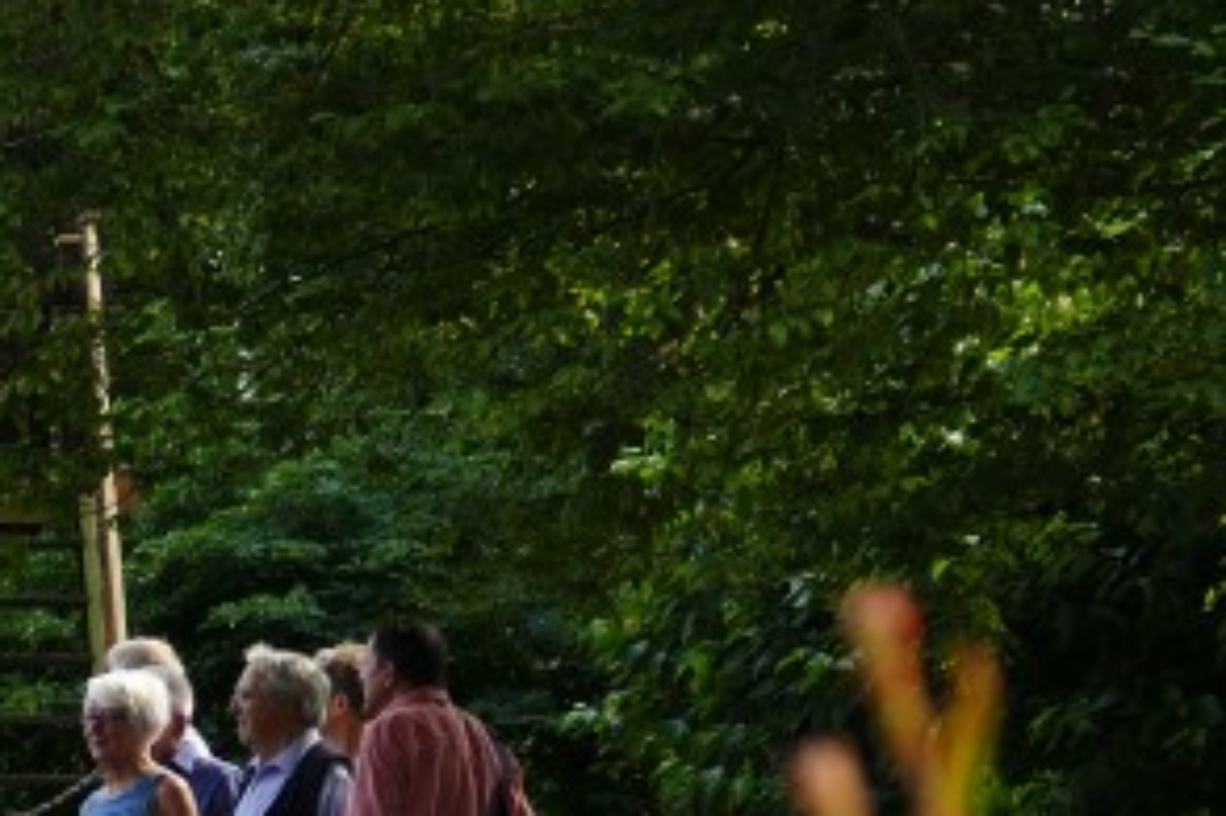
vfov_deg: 8.2
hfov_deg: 12.2
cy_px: 1117
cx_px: -364
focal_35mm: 164
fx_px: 5582
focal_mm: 17.27
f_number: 3.3
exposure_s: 1/400
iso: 125
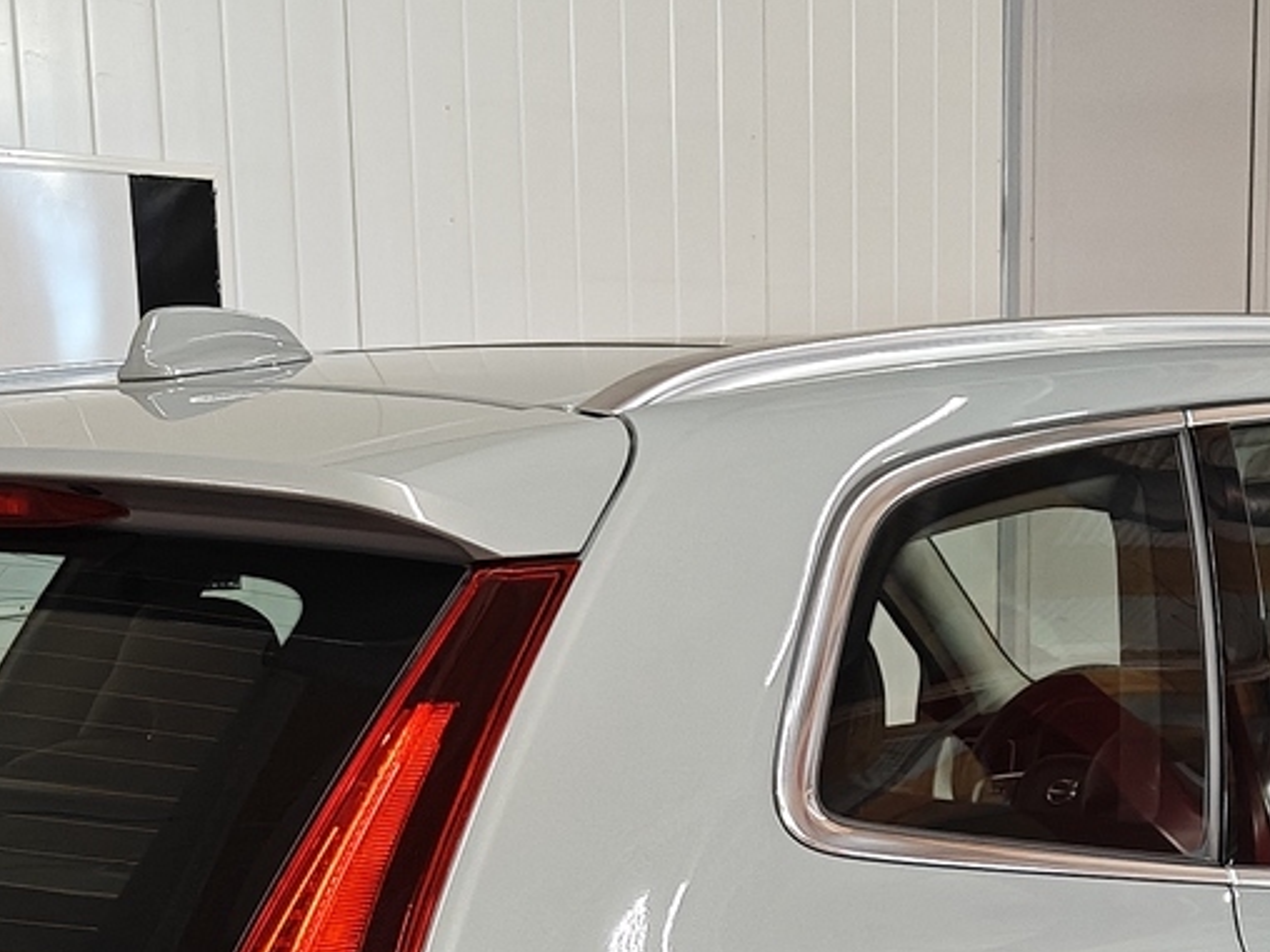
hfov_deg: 23.0
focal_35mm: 85
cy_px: 1334
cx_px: 692
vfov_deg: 16.2
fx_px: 3119
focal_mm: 5.59
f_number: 1.8
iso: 100
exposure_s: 1/88
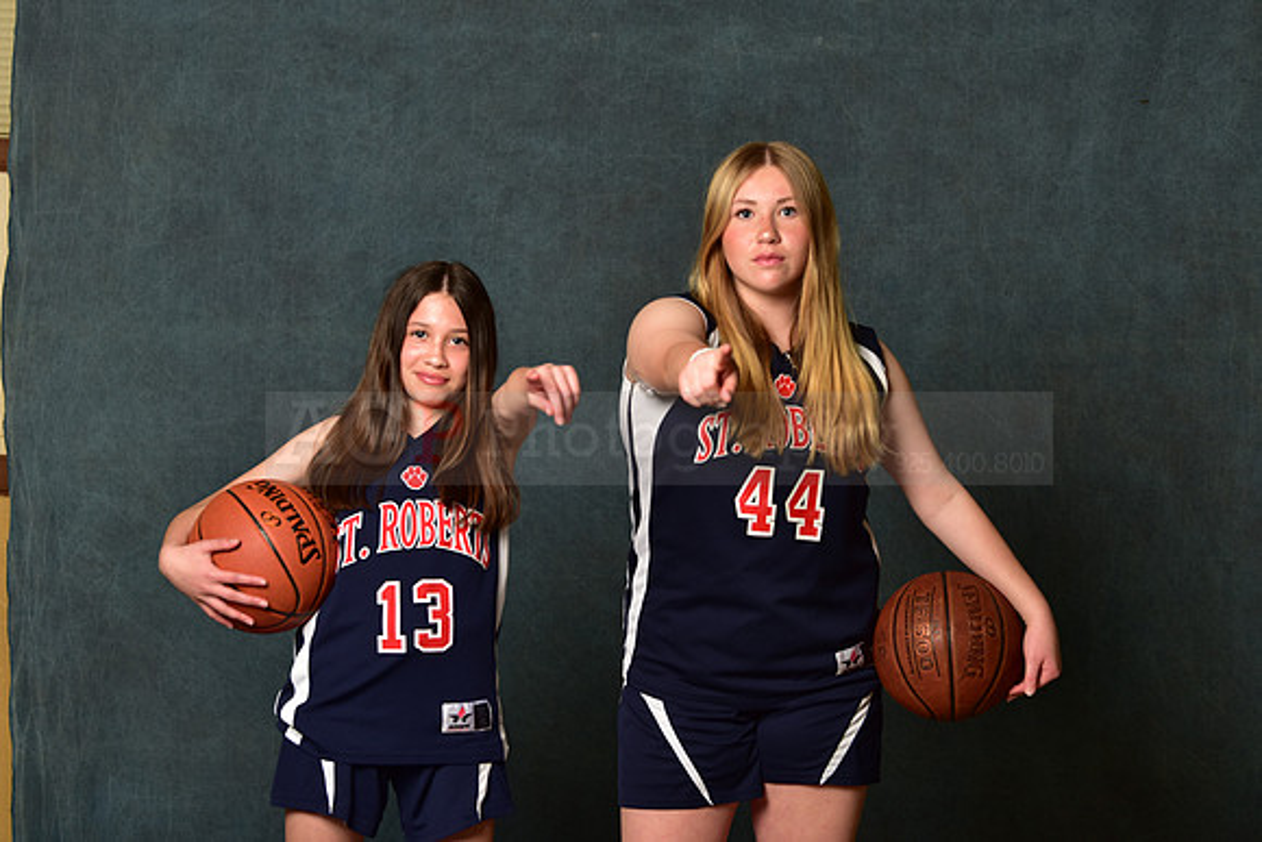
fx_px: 2875
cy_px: 421
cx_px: 631
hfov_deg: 24.8
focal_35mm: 82
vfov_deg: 16.7
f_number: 4.5
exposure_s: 1/200
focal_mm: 82
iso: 200
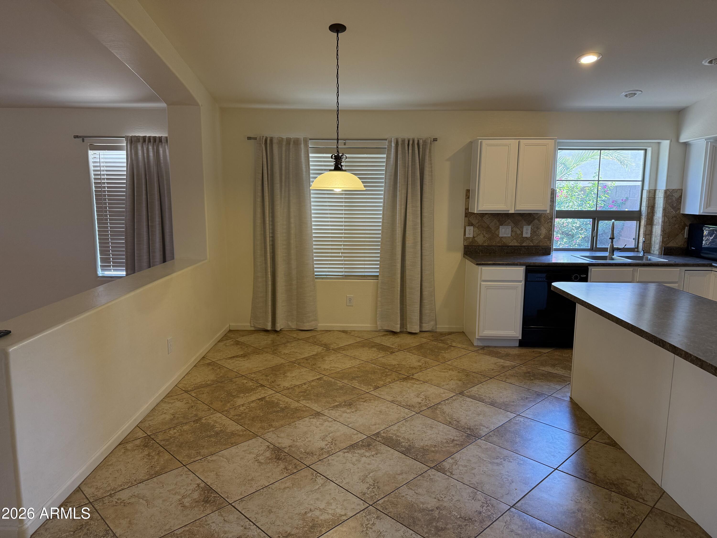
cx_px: 358
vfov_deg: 56.8
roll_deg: -0.8
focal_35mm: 24
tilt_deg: -8.5
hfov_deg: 71.6
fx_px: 497
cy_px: 269
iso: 250
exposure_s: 1/120
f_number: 1.78
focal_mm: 6.76
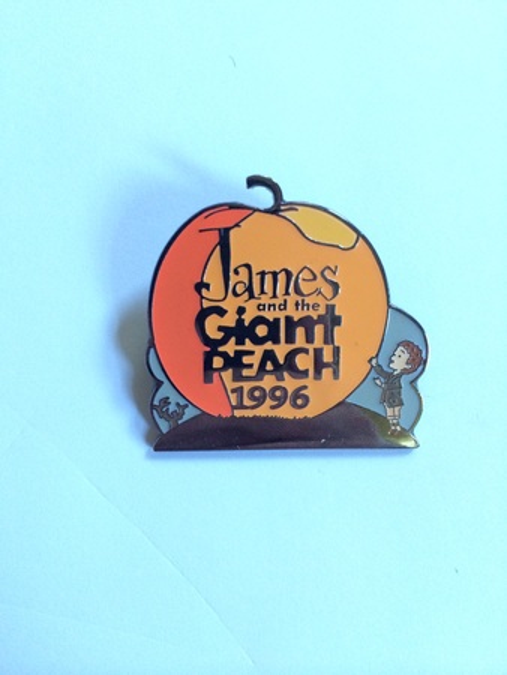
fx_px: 585
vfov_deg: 59.9
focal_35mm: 30
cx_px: 254
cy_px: 338
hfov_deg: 46.8
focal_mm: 4.12
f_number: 2.2
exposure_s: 1/24
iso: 320
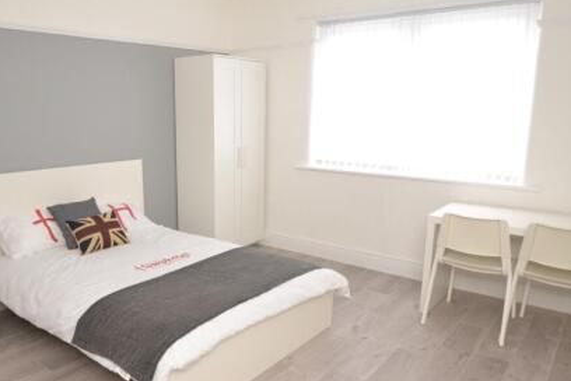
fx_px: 444
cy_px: 214
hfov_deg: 65.1
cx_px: 241
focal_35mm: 28
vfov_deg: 46.3
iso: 1600
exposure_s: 1/60
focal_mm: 16
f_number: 7.1
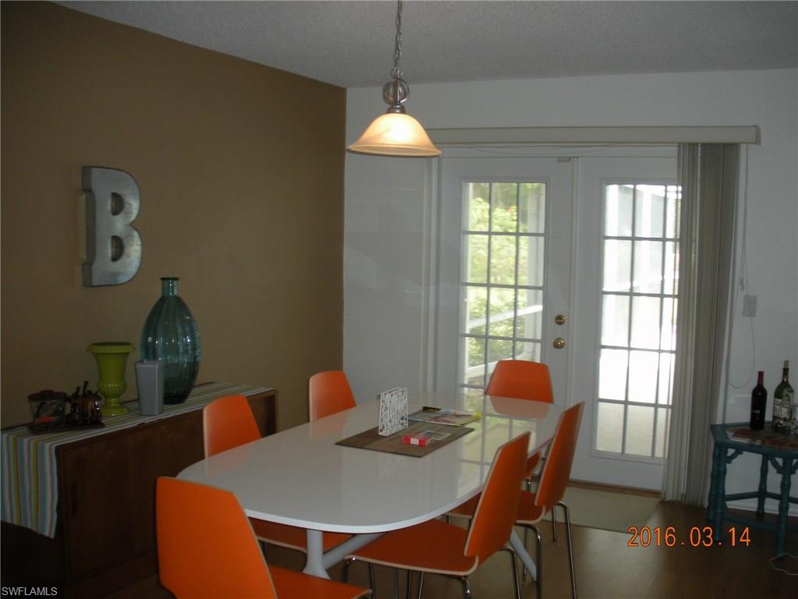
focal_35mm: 35
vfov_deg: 40.7
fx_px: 807
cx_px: 399
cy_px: 300
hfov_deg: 52.6
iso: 148
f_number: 3.5
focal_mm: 6.3
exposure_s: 1/62.7
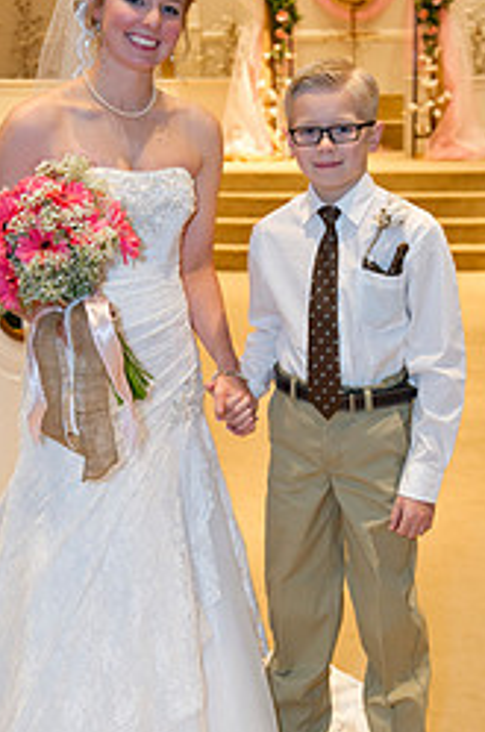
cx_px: 242
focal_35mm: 76
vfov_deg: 26.7
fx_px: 1542
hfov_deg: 17.9
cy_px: 335
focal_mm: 42
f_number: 4
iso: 1250
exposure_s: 1/125
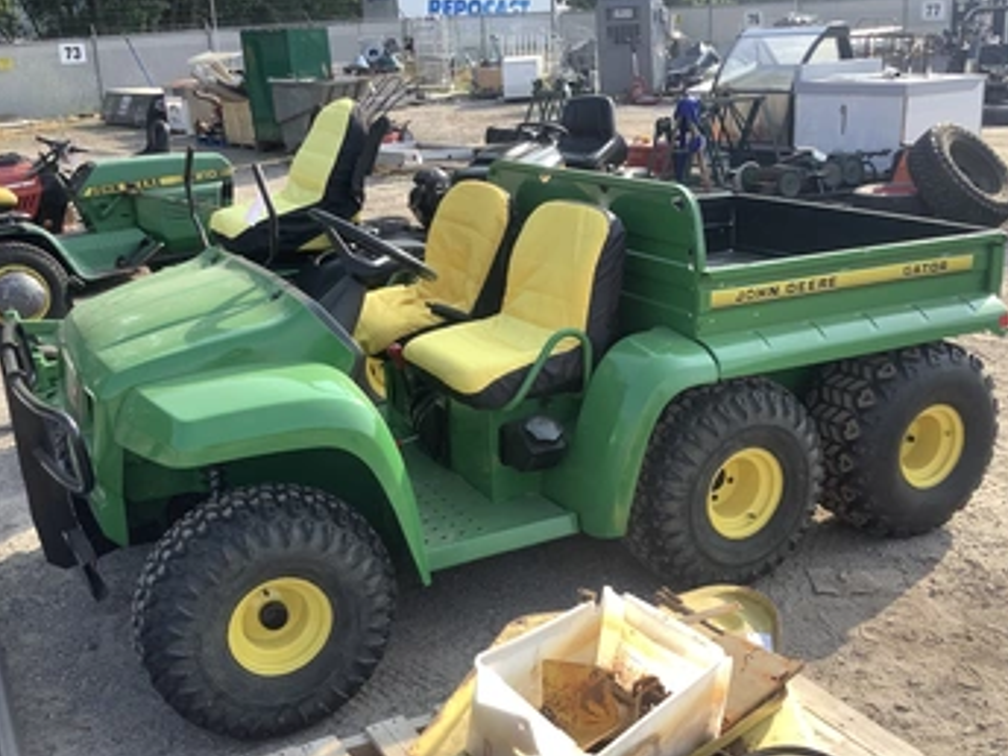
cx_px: 536
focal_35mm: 36
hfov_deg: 51.3
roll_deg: +1.9
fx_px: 1048
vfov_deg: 39.6
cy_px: 428
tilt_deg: -20.5
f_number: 2.4
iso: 25
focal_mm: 3.3
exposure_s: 1/438
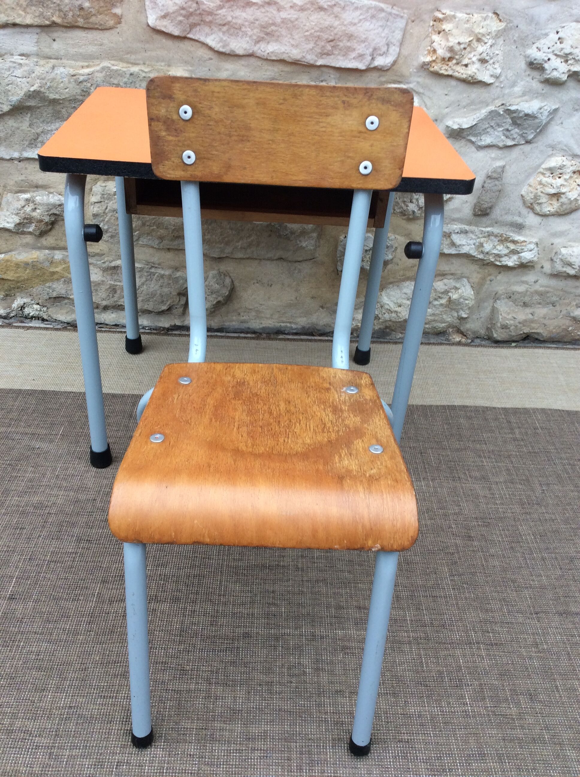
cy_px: 388
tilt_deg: -35.3
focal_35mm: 32
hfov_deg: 44.1
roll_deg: -3.1
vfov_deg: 56.9
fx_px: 717
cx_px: 290
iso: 40
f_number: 2.4
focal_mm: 3.3
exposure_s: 1/100
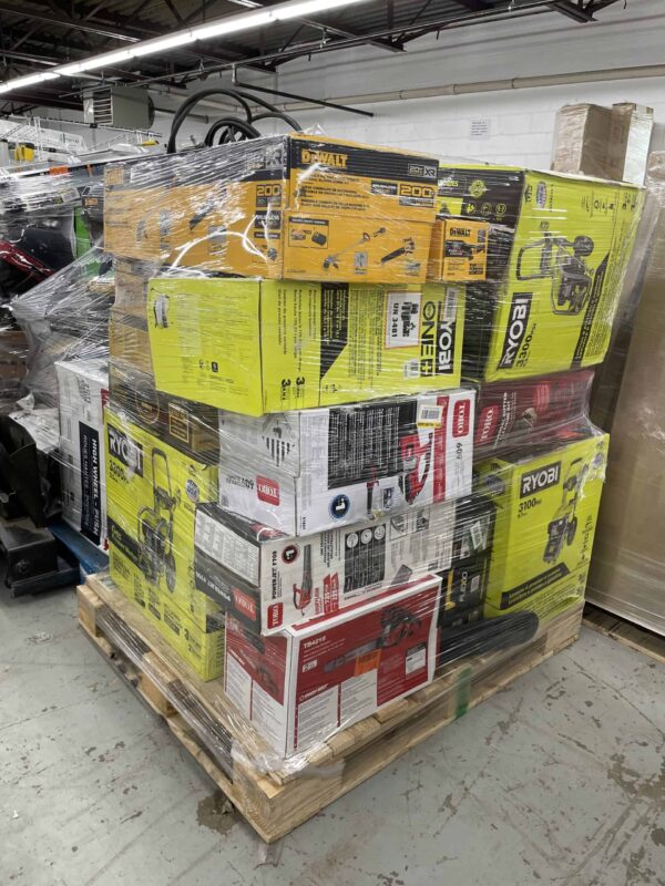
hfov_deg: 53.1
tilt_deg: -16.5
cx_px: 332
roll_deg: -2.7
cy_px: 443
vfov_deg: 67.3
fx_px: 666
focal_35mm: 26
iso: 125
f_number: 1.6
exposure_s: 1/120
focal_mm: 4.2
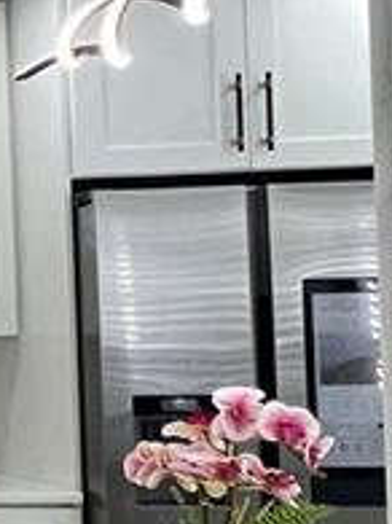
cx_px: -805
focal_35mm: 80
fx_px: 1209
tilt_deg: +0.0
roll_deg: +2.8
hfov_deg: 11.1
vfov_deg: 24.4
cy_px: 317
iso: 125
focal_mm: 1.57
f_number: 1.8
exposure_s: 1/99
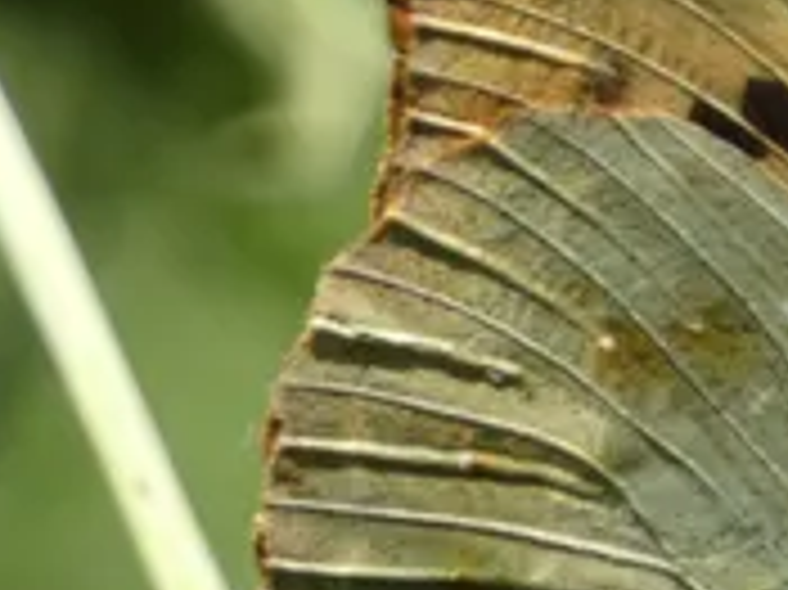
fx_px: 61330
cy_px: 513
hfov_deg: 0.7
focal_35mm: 2696
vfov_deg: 0.6
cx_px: 928
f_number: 5.6
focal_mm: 132.1
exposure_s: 1/100
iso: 100
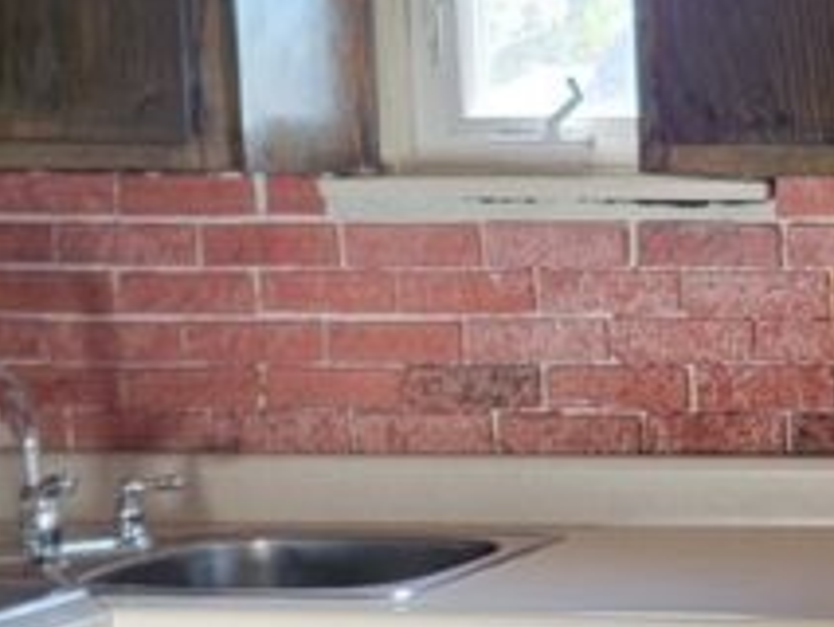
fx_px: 2170
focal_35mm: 90
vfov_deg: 16.4
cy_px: 408
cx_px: 1304
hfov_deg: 18.8
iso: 250
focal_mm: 6.7
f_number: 1.8
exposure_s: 1/60
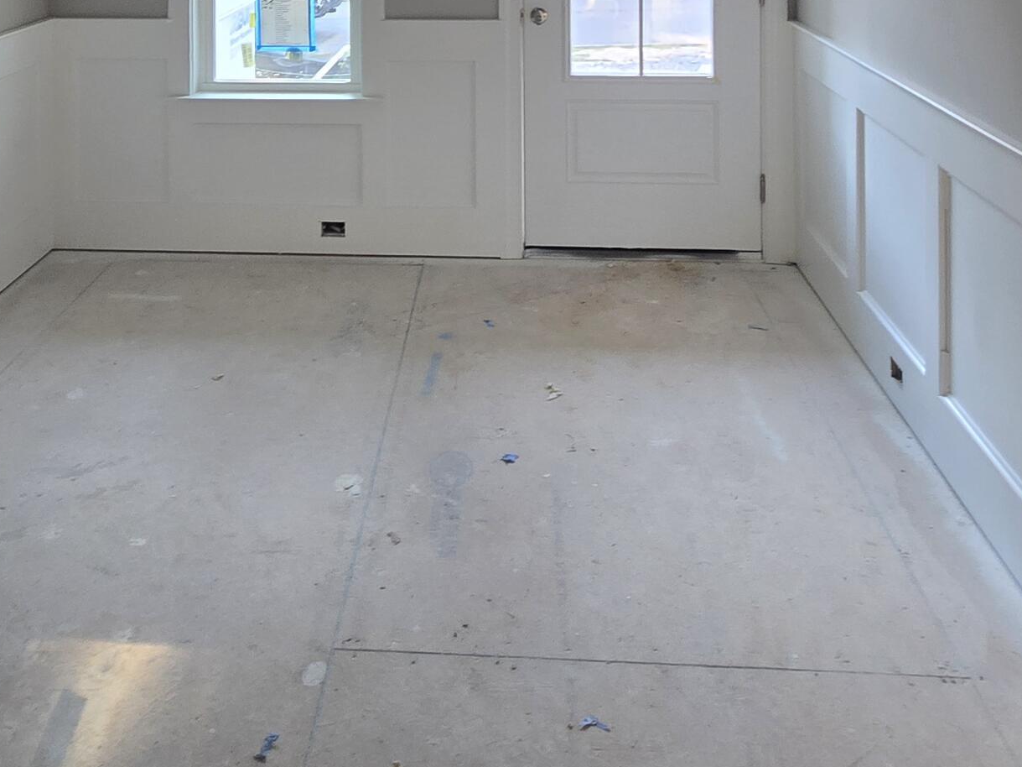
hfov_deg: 56.7
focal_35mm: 32
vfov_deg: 35.9
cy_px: -123
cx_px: 454
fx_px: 945
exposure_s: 1/60
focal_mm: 2.2
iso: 100
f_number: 2.2
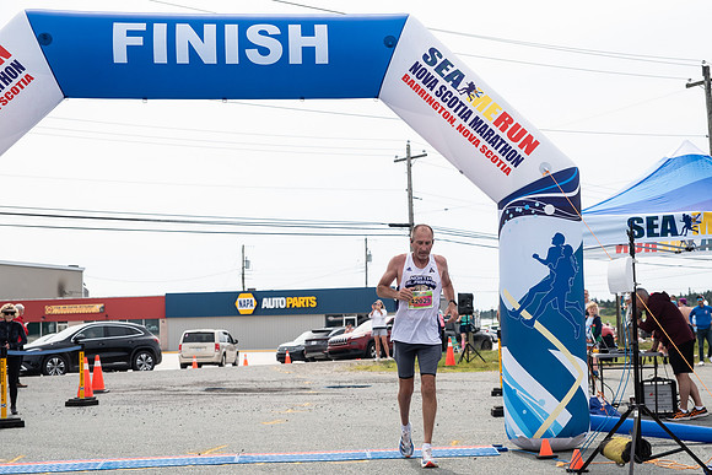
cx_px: 413
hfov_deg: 30.8
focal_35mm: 65
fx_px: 1290
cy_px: 269
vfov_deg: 20.9
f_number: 4
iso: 800
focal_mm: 56
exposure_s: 1/3200
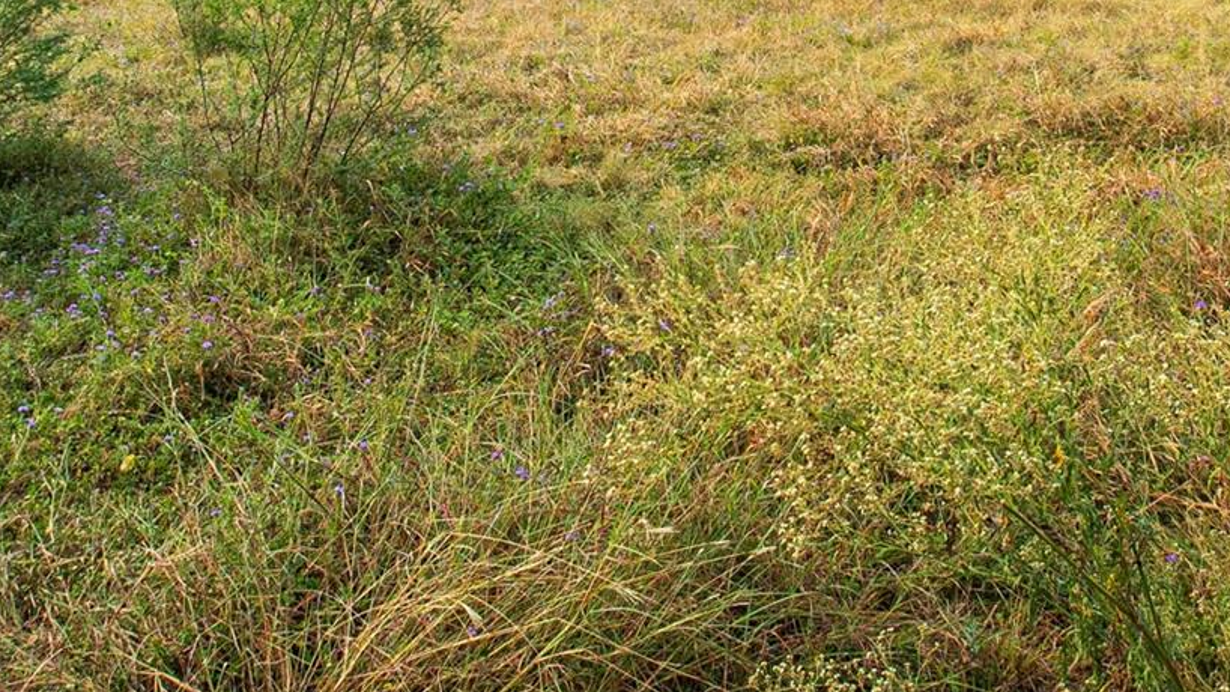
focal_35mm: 42
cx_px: 588
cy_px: -201
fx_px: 1370
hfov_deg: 48.3
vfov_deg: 24.7
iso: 640
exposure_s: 1/800
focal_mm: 16
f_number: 5
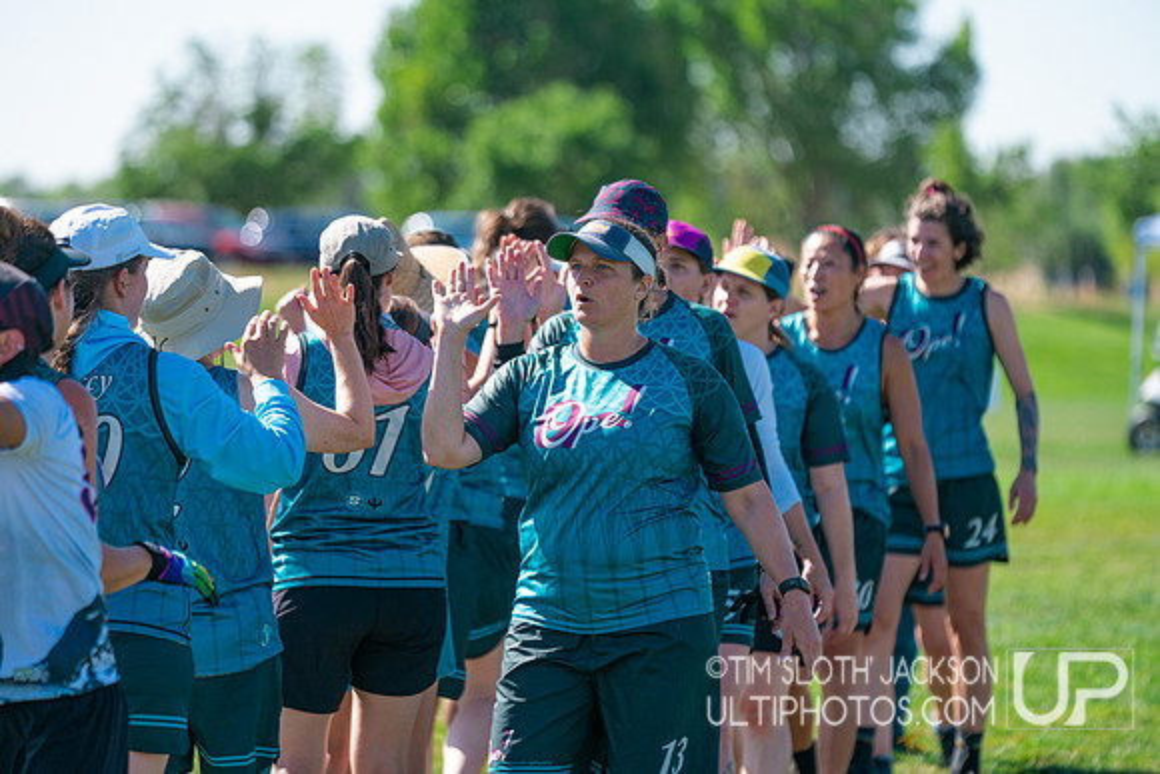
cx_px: 580
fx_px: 6446
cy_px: 387
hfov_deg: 10.3
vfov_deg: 6.9
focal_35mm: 200
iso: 400
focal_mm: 200
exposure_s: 1/3200
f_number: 3.5
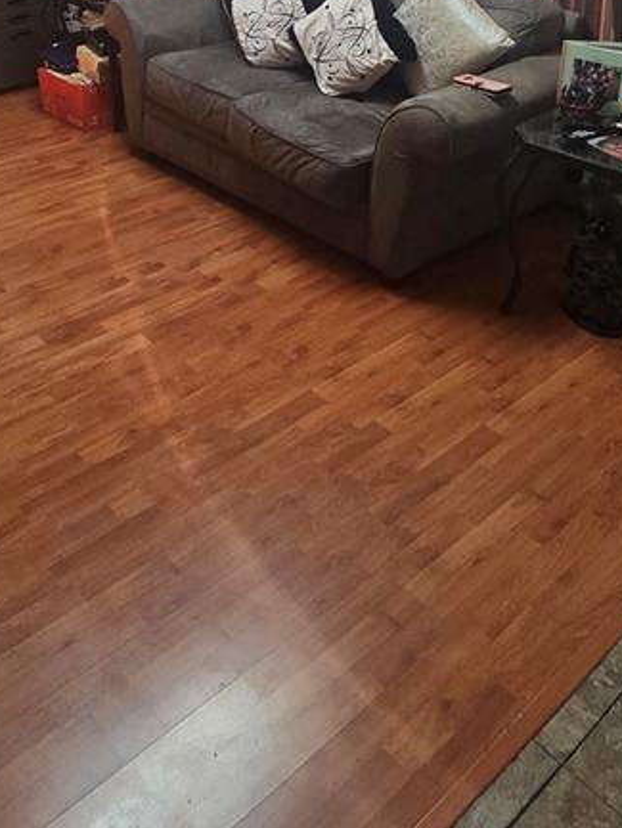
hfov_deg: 39.5
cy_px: 48
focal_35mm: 36
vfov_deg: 45.3
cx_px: 253
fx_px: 862
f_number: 2.2
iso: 100
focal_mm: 2.2
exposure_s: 1/60
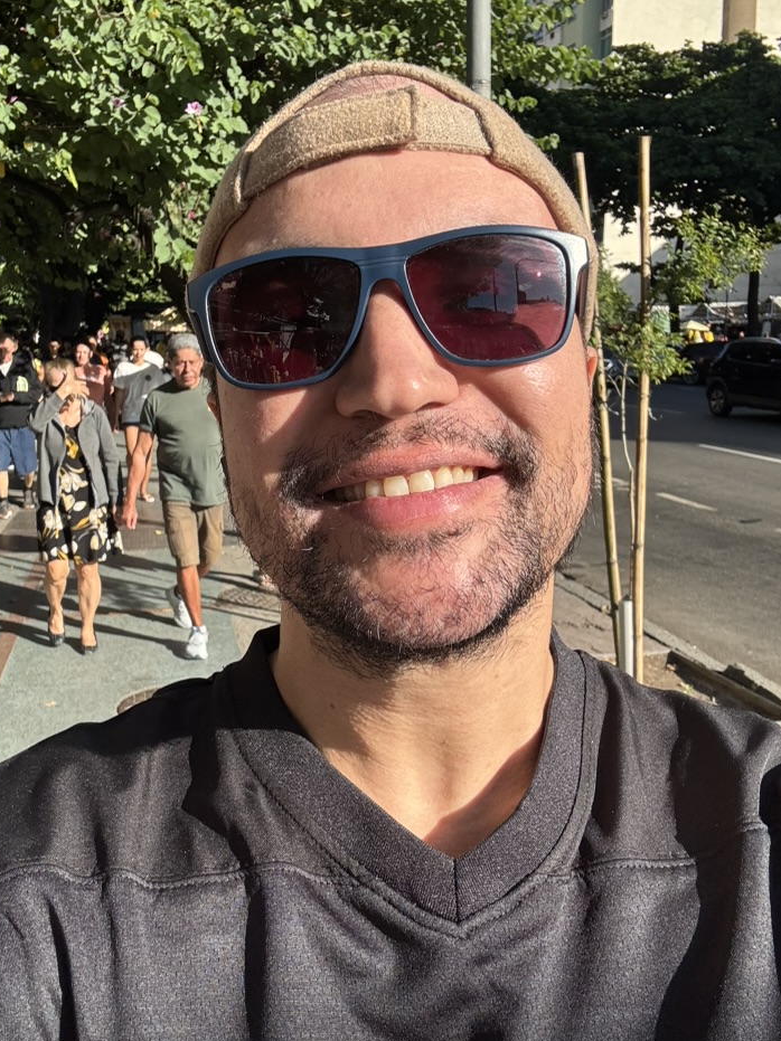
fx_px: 993
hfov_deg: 42.9
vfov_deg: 55.3
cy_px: 483
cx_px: 359
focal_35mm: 33
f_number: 1.9
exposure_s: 1/1000
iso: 25
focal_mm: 2.69
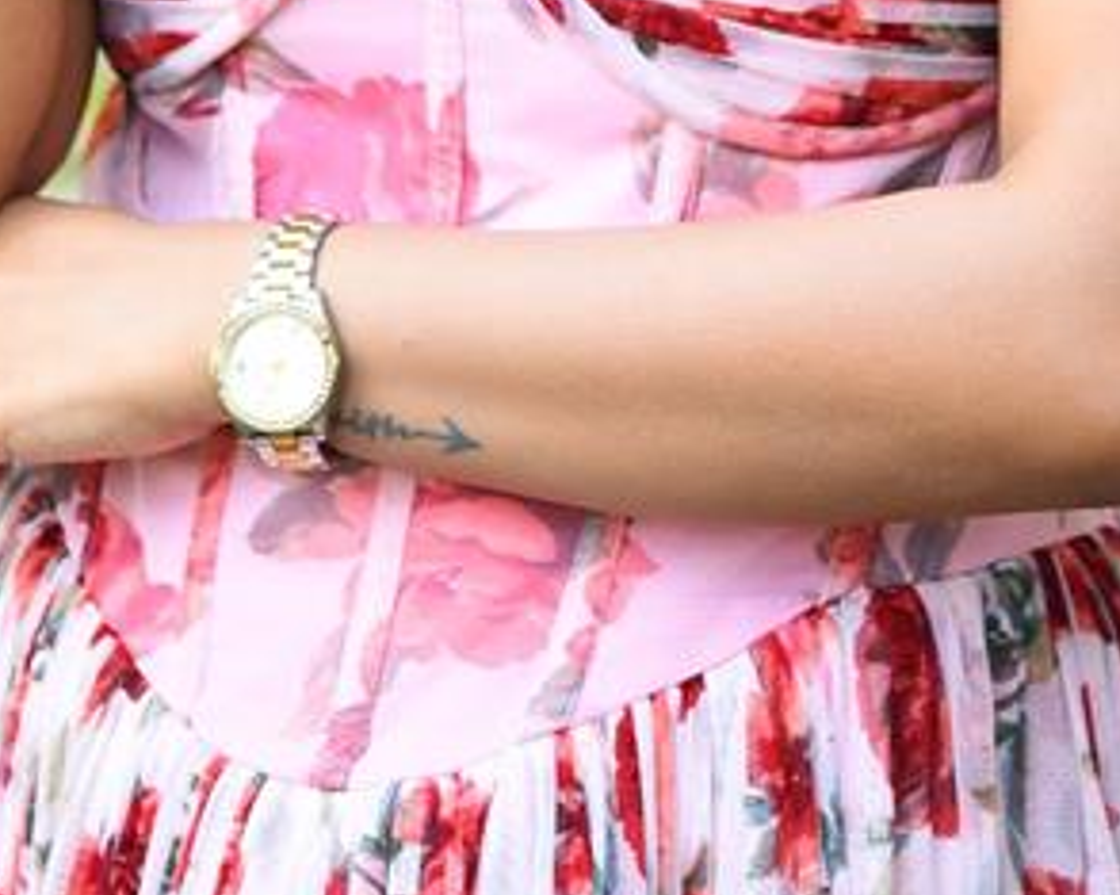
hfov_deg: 6.9
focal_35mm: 282
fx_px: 9341
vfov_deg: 5.4
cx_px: 568
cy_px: -295
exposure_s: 1/125
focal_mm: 98
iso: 320
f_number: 4
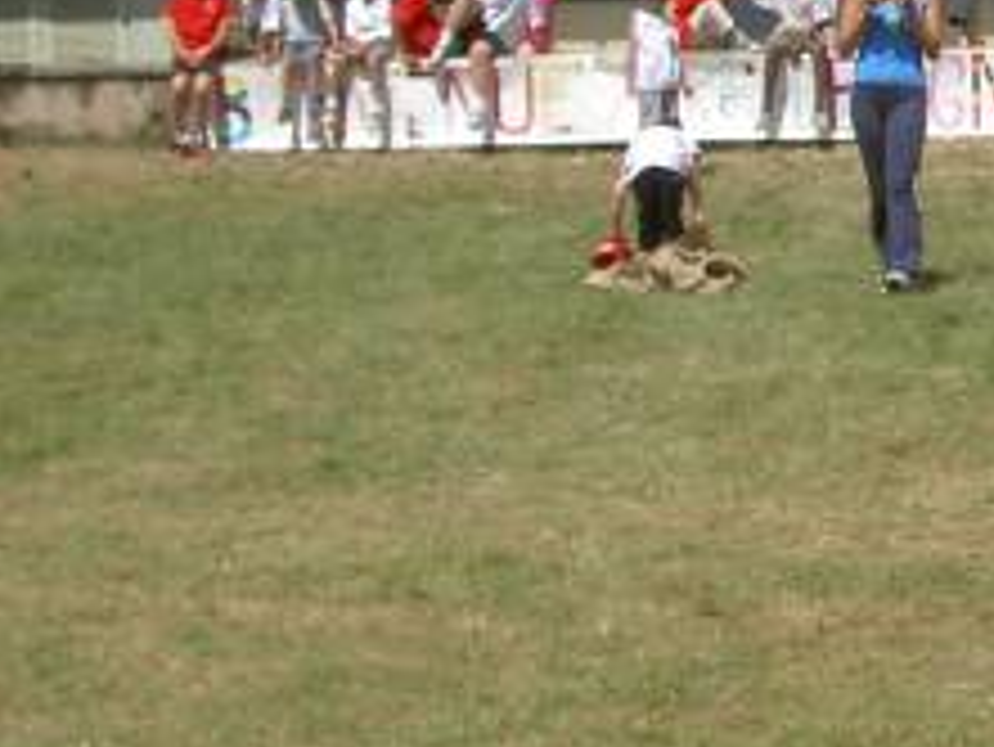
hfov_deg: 13.6
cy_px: 58
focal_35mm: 141
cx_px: 1147
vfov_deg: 10.5
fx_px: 4051
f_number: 4.7
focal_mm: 8
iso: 100
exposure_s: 1/800
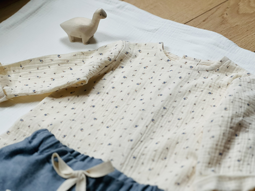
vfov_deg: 19.1
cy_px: 96
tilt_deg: -42.1
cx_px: 128
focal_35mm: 77
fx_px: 567
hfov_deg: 25.3
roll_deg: +6.3
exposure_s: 1/101
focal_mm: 9
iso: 250
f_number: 2.8
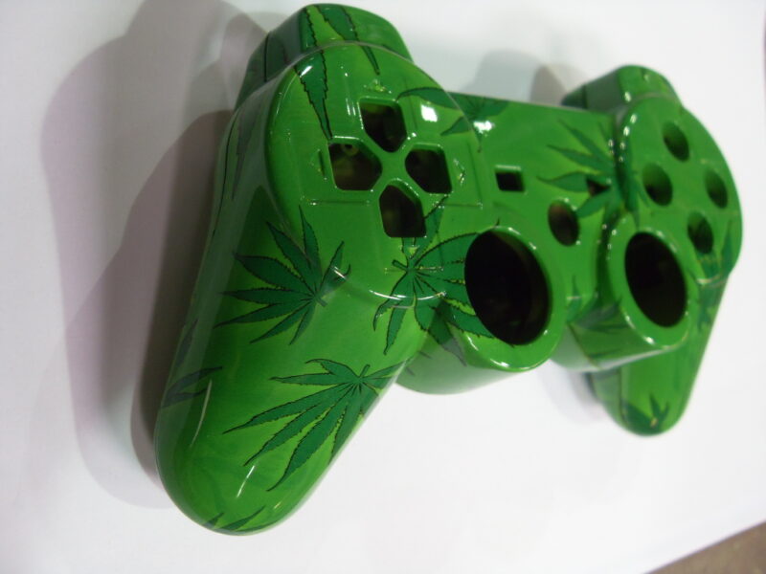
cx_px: 383
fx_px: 774
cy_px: 287
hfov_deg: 52.6
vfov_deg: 40.7
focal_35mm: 35
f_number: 2.8
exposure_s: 1/30
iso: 200
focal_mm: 6.3
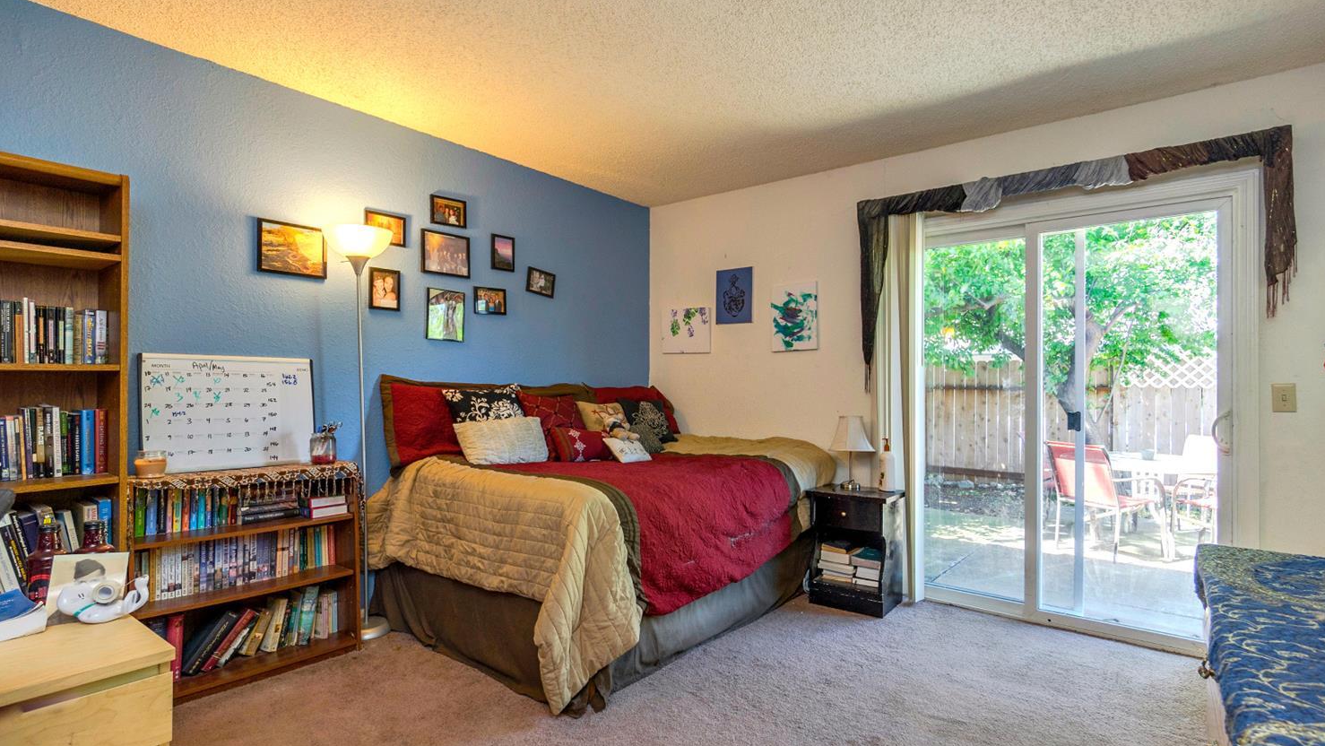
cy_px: 385
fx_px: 597
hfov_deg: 95.9
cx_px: 657
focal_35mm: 17
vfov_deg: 63.9
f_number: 5
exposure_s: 1/15
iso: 100
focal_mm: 11
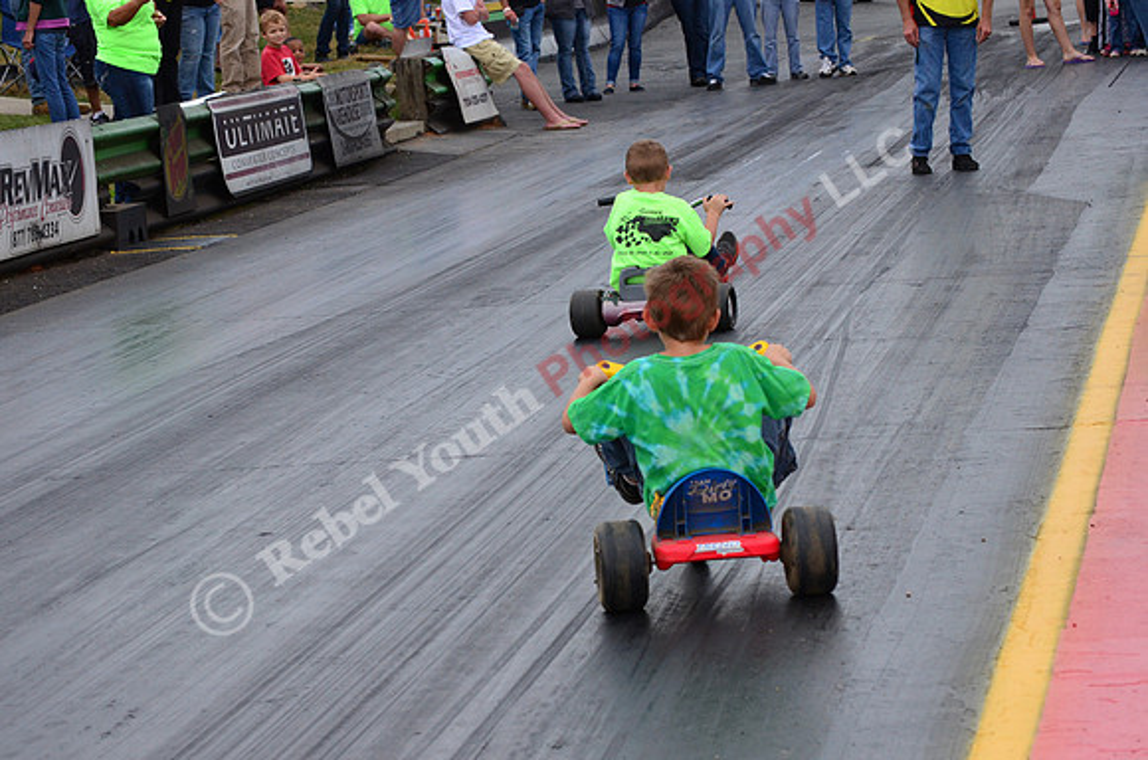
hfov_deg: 15.9
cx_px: 574
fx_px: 4105
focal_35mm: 129
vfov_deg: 10.6
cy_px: 380
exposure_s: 1/1250
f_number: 9
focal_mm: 86
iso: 1000
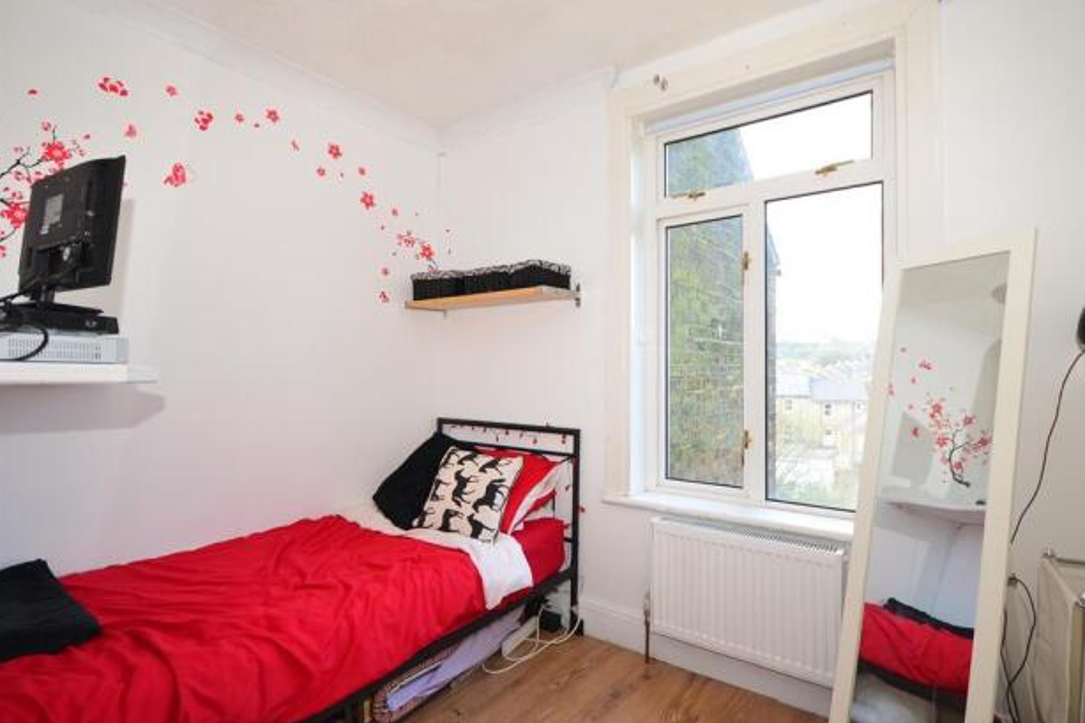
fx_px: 482
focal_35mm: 16
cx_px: 571
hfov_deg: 96.7
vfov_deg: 73.7
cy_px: 373
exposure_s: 1/50
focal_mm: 10
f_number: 5
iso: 200
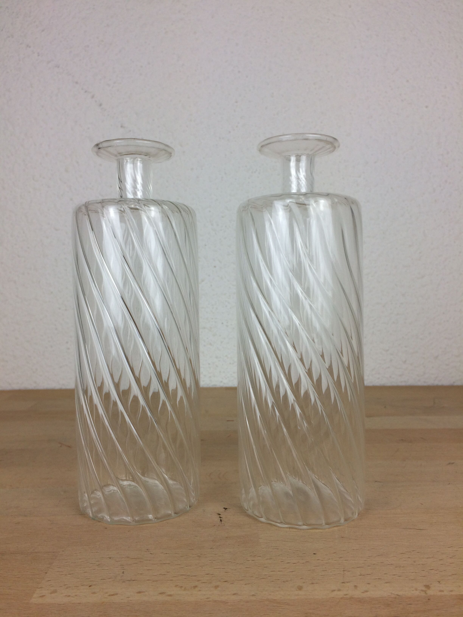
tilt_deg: -4.2
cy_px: 308
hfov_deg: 48.2
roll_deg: +1.3
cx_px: 232
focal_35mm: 29
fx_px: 517
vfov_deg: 61.7
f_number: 2.2
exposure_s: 1/112
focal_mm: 4.15
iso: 32
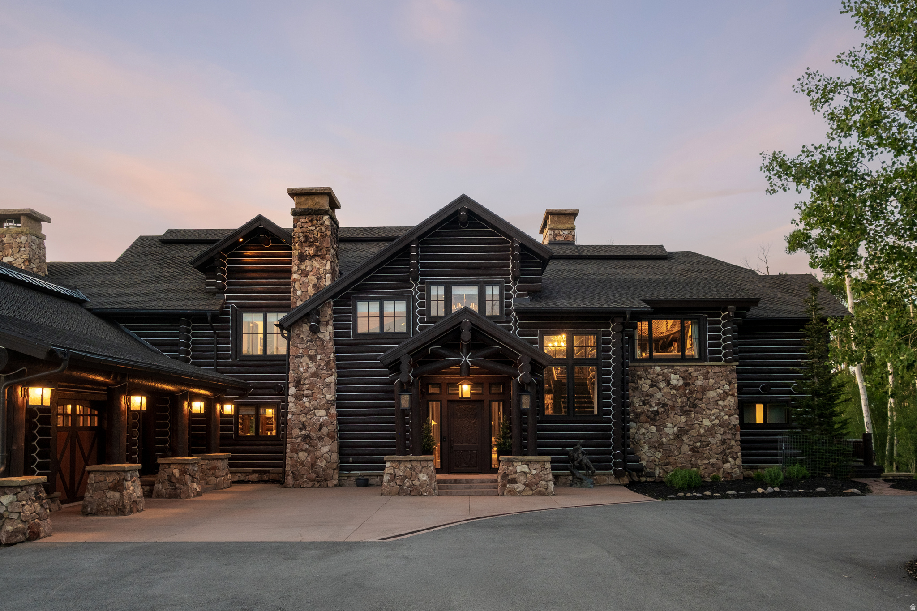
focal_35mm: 30
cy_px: 306
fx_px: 764
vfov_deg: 43.6
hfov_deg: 61.9
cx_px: 458
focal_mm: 20
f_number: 5.6
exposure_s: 1/13
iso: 400
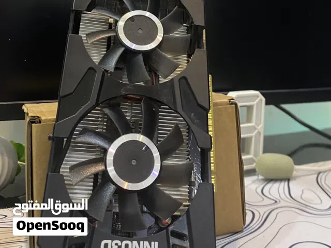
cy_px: 124
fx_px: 249
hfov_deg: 67.3
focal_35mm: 26
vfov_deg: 53.1
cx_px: 166
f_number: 1.8
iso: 250
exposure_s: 1/60
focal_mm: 4.25
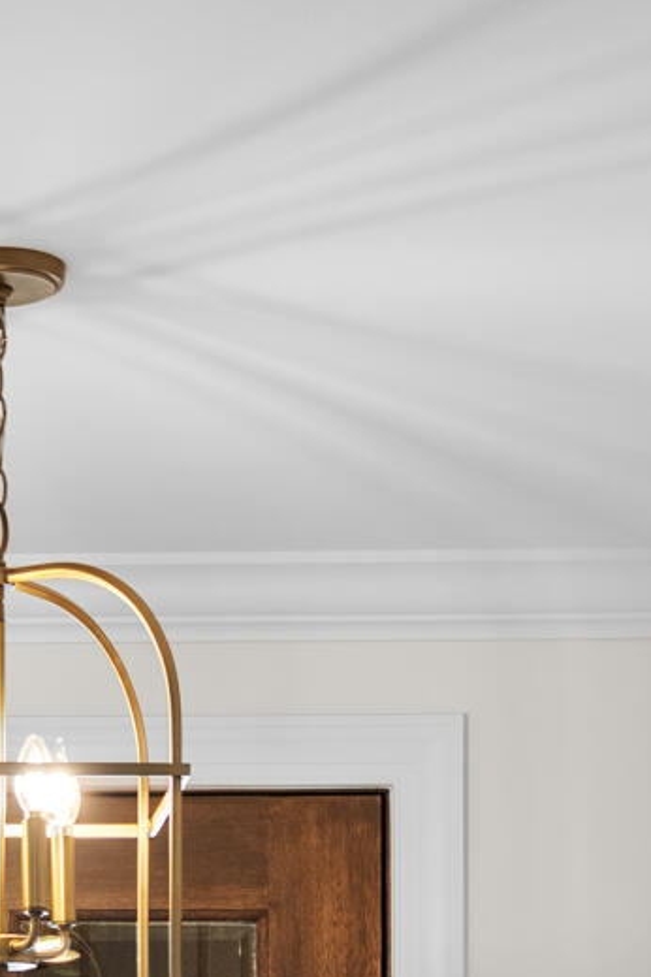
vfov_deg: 14.1
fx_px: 3662
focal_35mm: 135
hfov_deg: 10.0
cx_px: -84
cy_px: 1546
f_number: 8
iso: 250
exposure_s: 1/8
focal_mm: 35
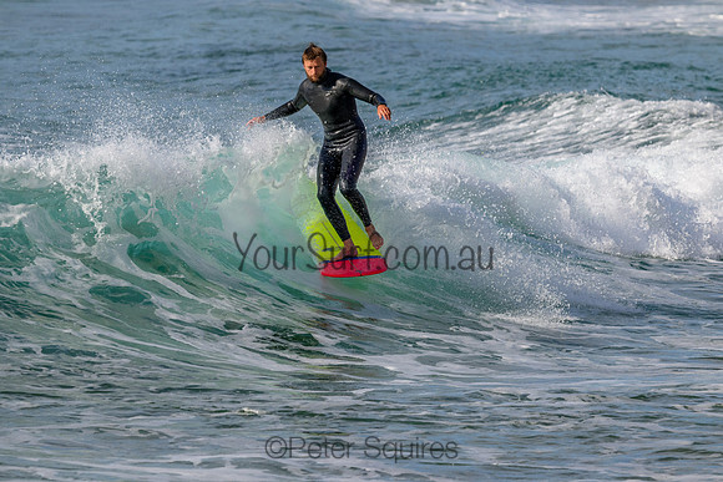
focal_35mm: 450
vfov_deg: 3.1
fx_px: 9039
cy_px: 241
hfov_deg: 4.6
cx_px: 362
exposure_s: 1/2000
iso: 1000
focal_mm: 450
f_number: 11
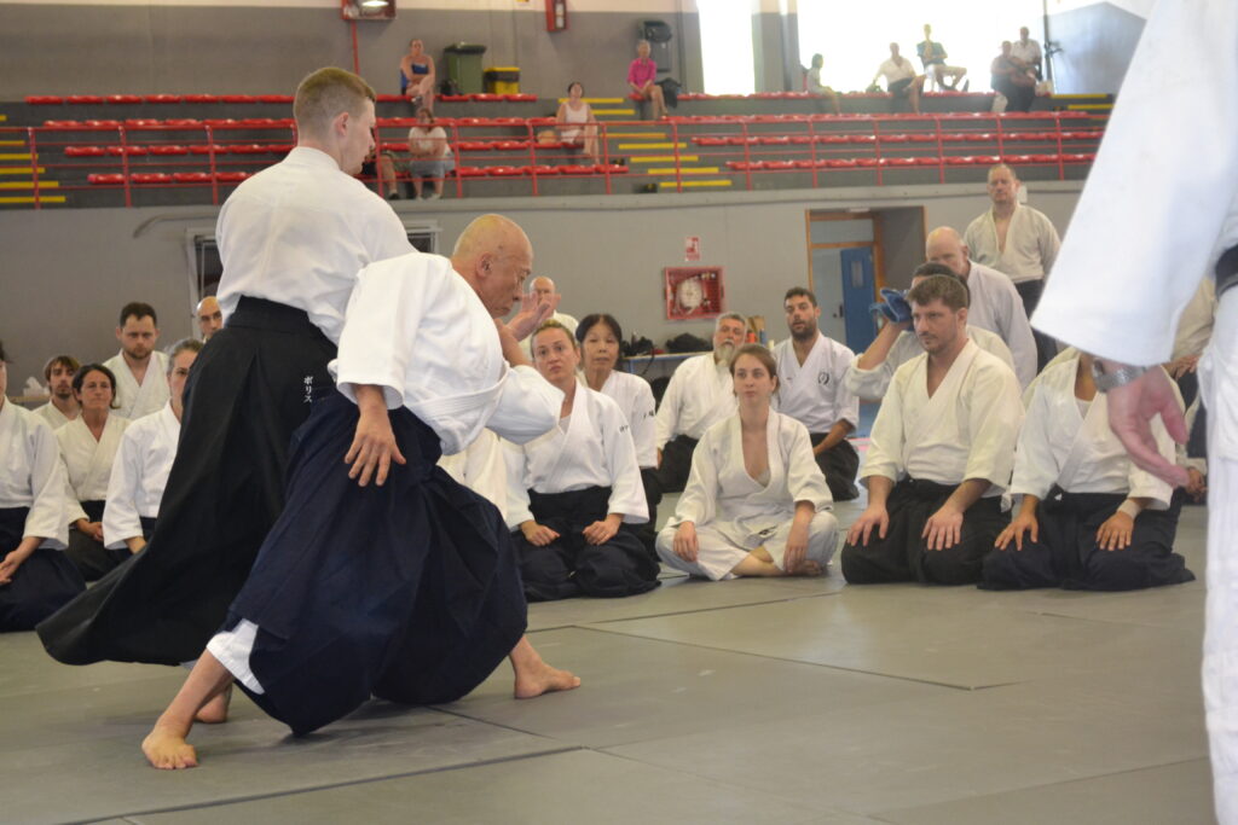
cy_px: 412
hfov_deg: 29.9
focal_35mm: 68
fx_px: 2321
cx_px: 619
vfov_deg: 20.2
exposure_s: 1/60
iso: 1800
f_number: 5.3
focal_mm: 45
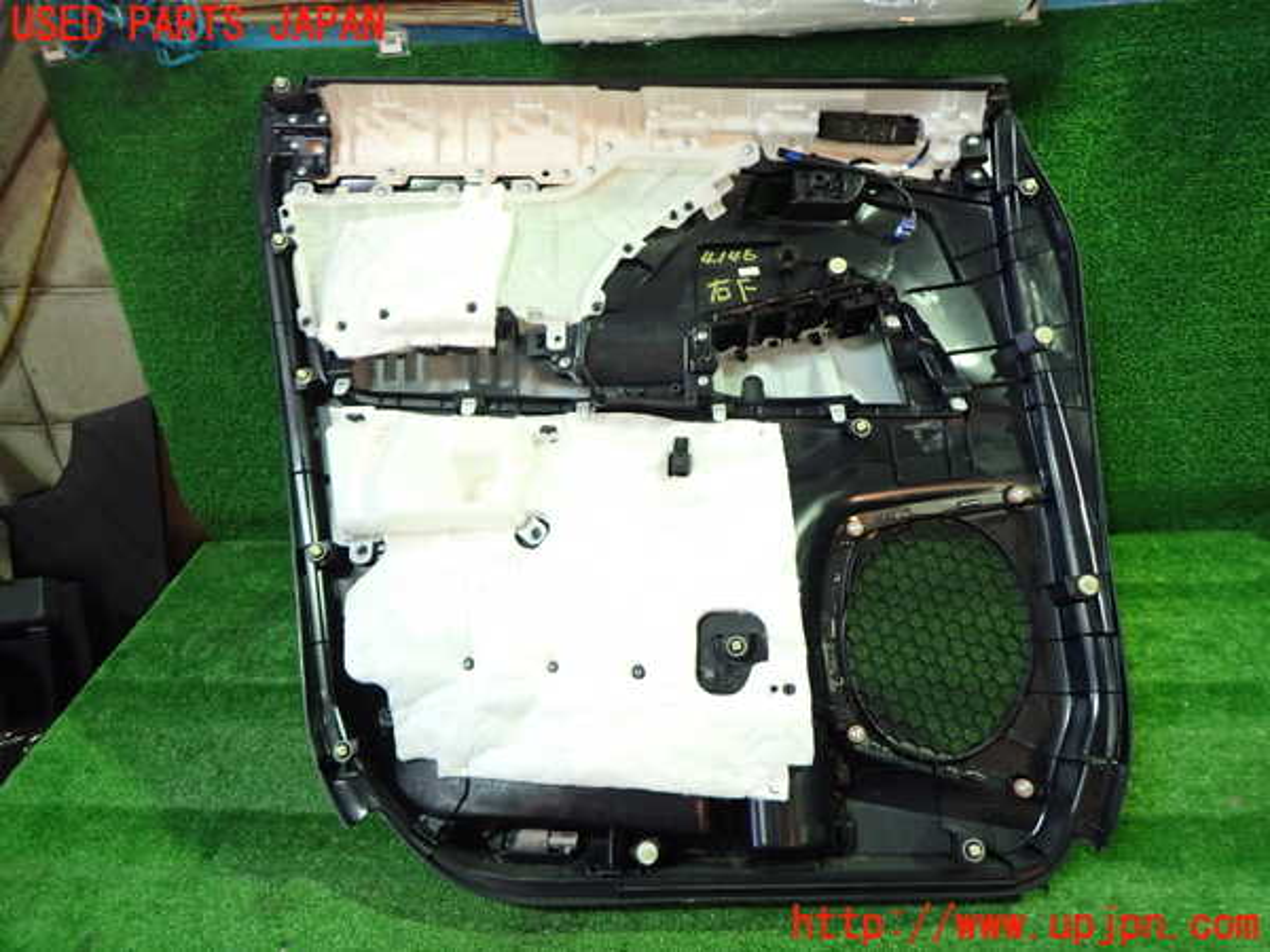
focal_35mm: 25
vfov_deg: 54.9
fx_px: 917
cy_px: 476
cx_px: 635
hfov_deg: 69.4
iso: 320
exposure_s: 1/30
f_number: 2
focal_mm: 4.5
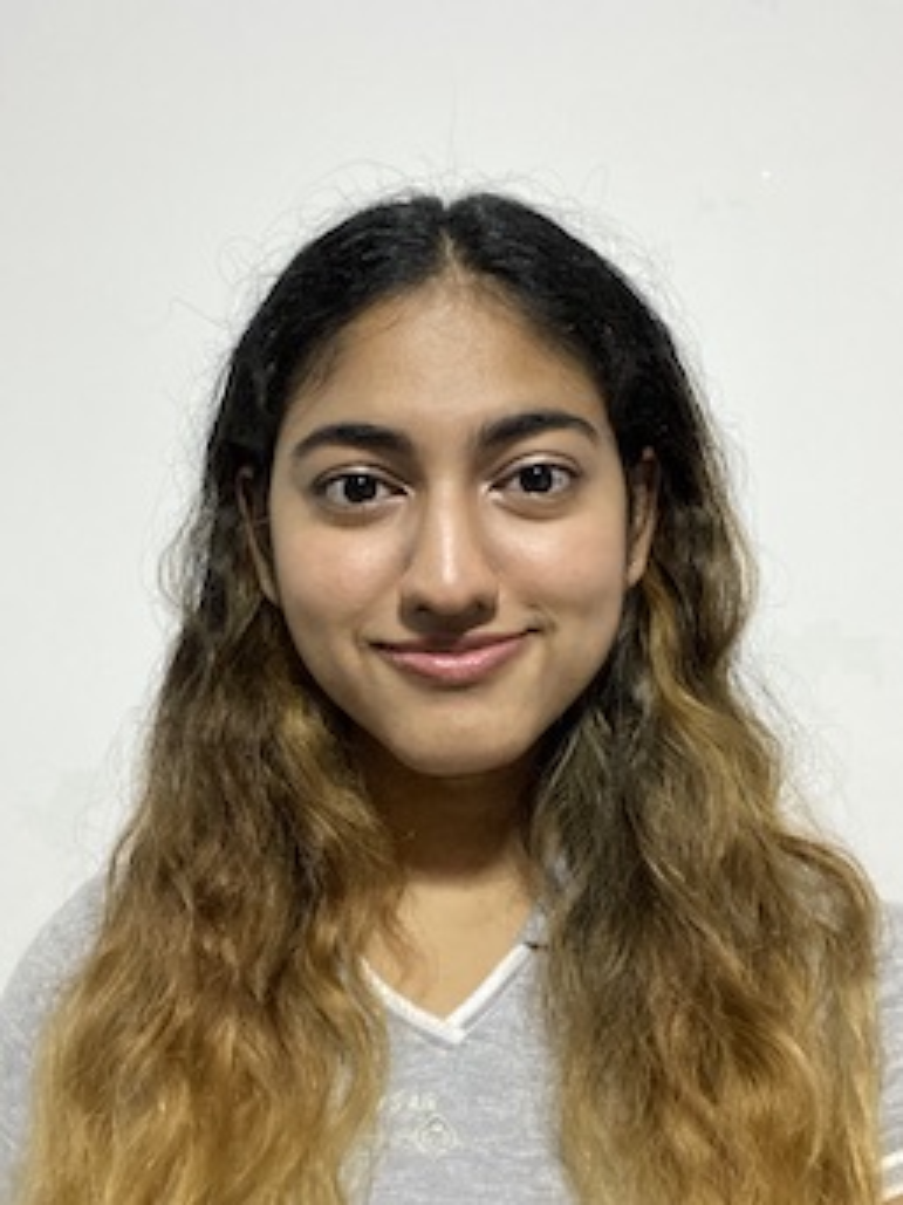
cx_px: 452
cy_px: 602
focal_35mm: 30
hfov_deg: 46.8
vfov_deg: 60.0
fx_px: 1044
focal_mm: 2.71
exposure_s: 1/27
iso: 800
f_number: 2.2
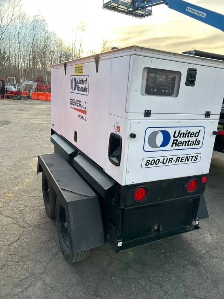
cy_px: 150
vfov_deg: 67.3
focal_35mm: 26
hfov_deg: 53.1
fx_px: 224
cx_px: 112
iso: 50
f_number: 1.5
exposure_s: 1/526
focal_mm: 5.7
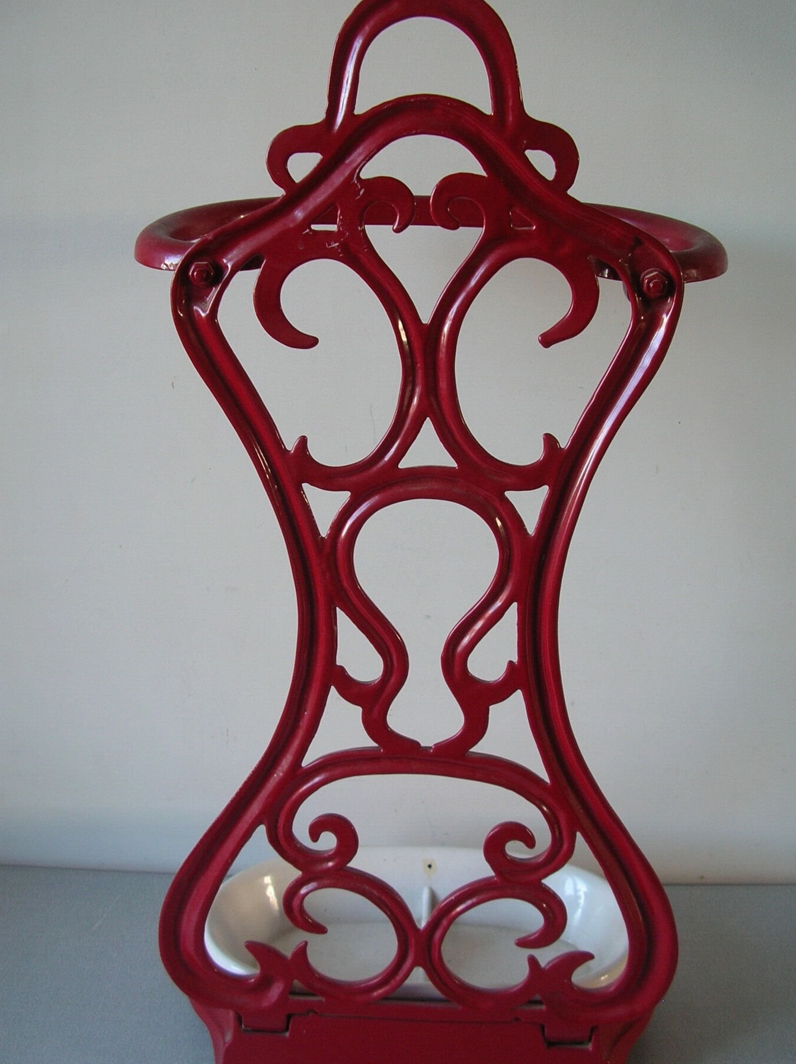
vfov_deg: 47.9
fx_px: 1198
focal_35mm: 39
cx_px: 442
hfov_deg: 36.7
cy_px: 542
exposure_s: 1/14.5
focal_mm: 5.8
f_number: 2.8
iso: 50
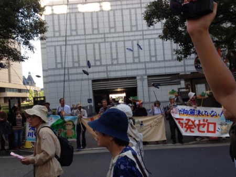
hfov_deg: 55.3
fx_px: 225
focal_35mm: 33
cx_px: 118
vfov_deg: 43.0
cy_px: 88
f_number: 2.4
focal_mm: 4.12
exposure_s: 1/135
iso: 50
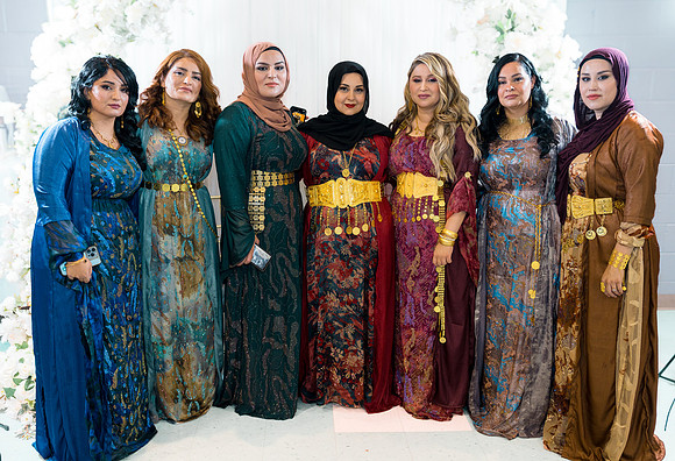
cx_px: 320
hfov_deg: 56.3
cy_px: 225
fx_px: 630
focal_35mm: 33
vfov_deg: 40.2
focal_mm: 32
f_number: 2.8
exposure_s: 1/160
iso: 640
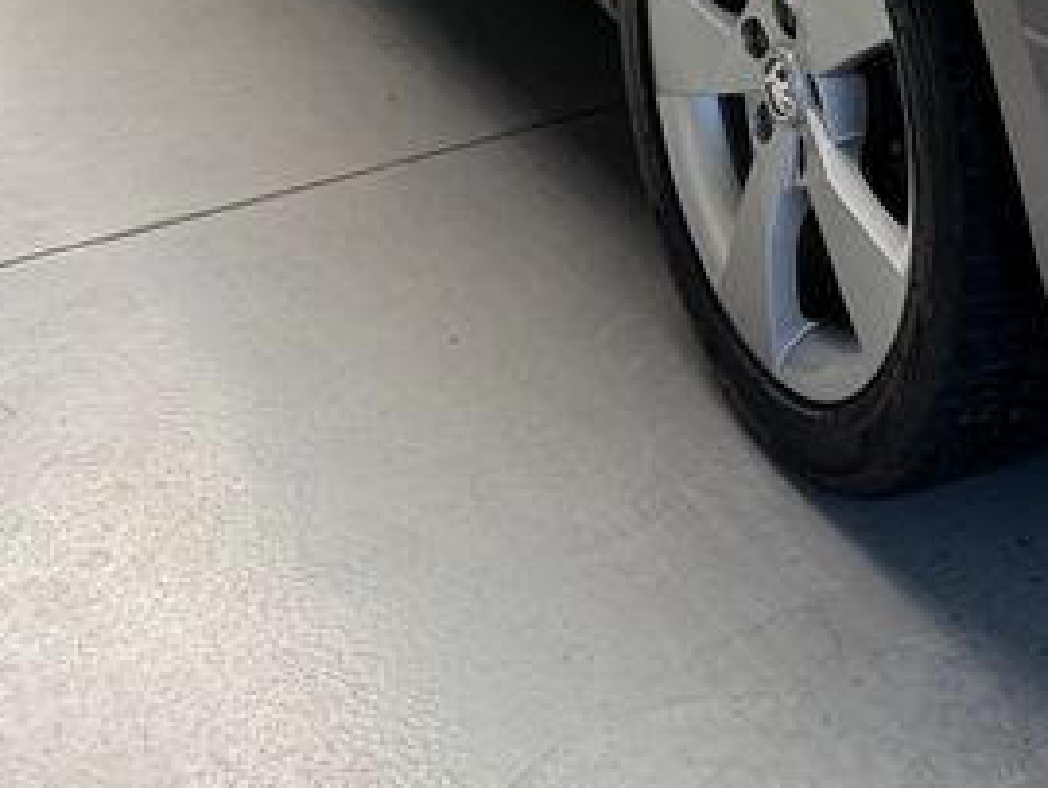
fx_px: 2757
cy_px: -489
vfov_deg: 14.8
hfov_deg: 20.6
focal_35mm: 91
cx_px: 1122
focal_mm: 6.76
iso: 125
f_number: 1.78
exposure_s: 1/121
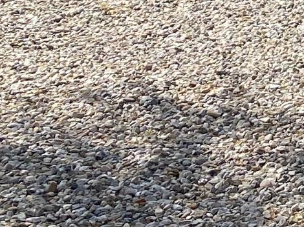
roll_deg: -1.6
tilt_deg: +1.1
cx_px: 837
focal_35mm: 166
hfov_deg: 9.8
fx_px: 1457
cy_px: -359
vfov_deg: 8.1
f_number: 1.8
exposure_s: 1/1379
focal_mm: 4.25
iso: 32
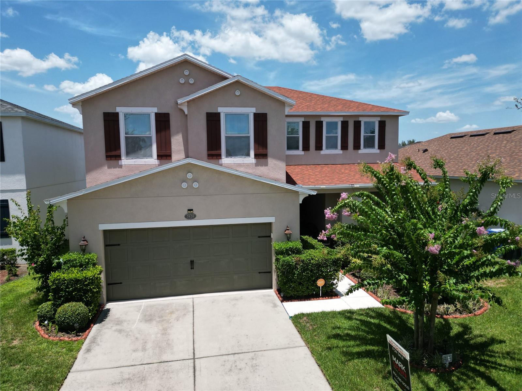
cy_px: 196
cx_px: 261
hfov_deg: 71.6
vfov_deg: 56.8
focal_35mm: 24
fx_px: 362
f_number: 1.7
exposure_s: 1/4000
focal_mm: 6.72
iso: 130
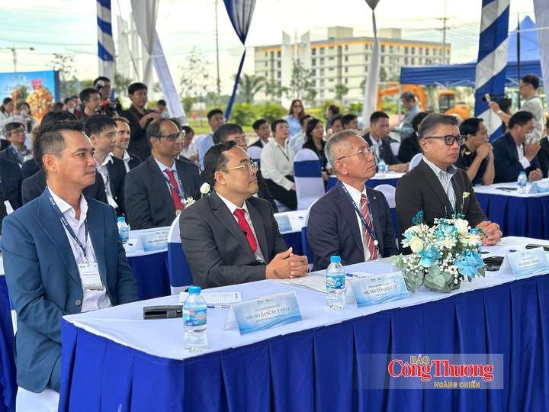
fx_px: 761
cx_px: 274
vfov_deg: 30.3
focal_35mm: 48
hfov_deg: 39.7
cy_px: 206
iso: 80
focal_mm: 6.86
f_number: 1.78
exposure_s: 1/608
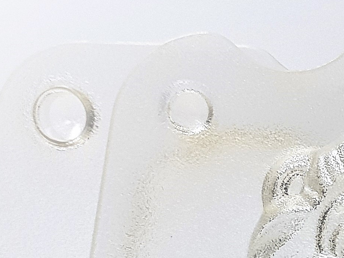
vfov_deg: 12.2
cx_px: 621
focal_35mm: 113
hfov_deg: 15.1
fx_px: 1123
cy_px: 446
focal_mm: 4.2
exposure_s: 1/253
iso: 40
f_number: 1.7
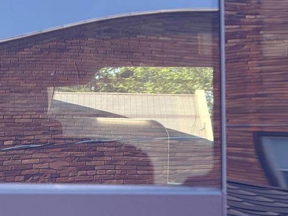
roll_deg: -1.7
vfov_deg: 5.7
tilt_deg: +6.0
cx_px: -19
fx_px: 2170
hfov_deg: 7.6
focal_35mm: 261
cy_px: 56
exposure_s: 1/101
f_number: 2.8
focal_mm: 15.66
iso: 64
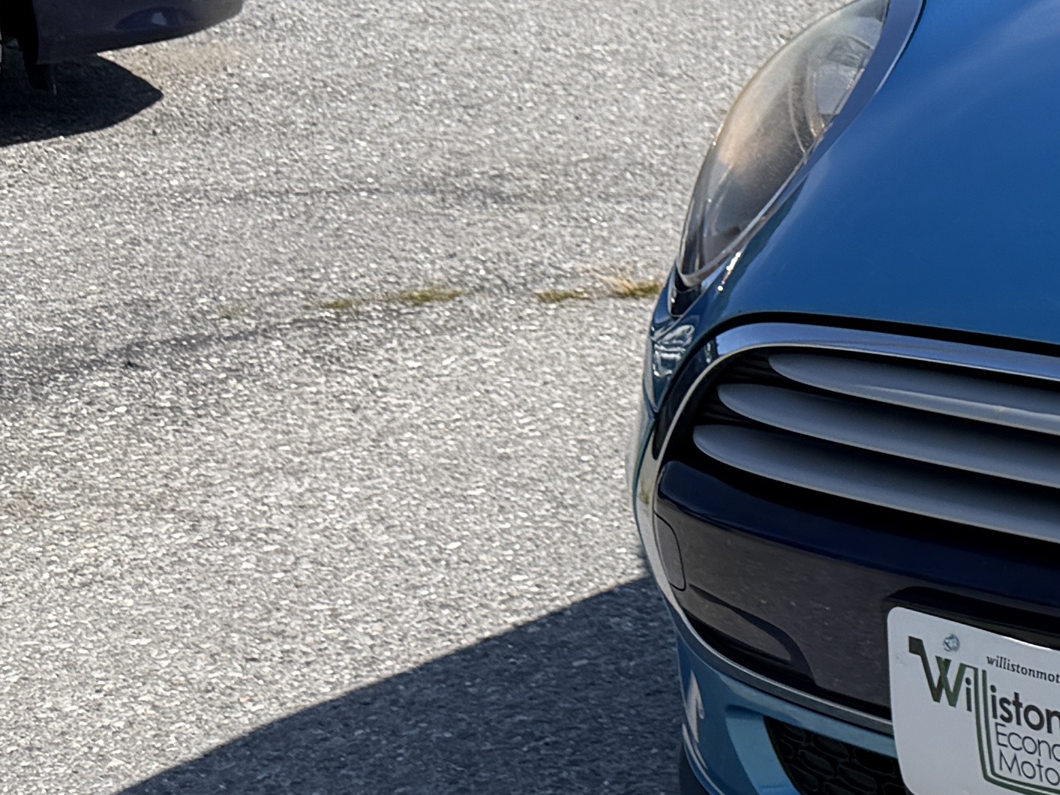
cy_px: 506
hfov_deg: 16.0
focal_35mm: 97
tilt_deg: -16.8
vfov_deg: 15.2
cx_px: 2095
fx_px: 2971
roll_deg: -0.8
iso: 80
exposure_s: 1/5319
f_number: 1.78
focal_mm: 6.76
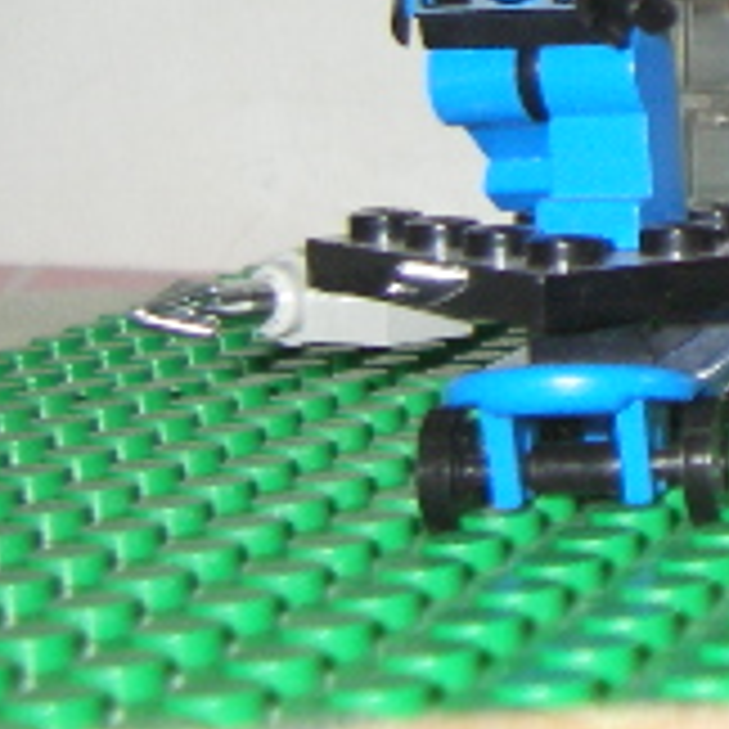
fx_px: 3669
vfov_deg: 11.0
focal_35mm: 154
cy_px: -306
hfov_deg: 10.6
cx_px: 1314
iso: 160
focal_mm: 7.3
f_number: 3.4
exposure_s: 1/40
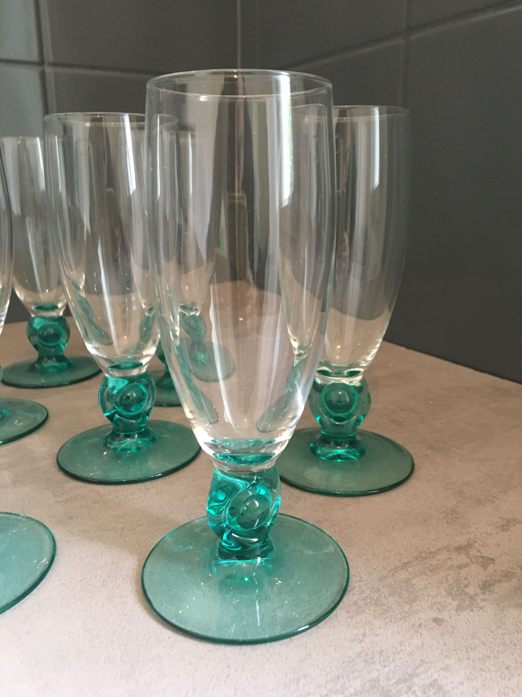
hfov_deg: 48.2
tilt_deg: -16.6
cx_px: 261
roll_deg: +0.3
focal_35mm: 29
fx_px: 583
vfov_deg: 61.7
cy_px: 348
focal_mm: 4.15
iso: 200
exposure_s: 1/20
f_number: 2.2
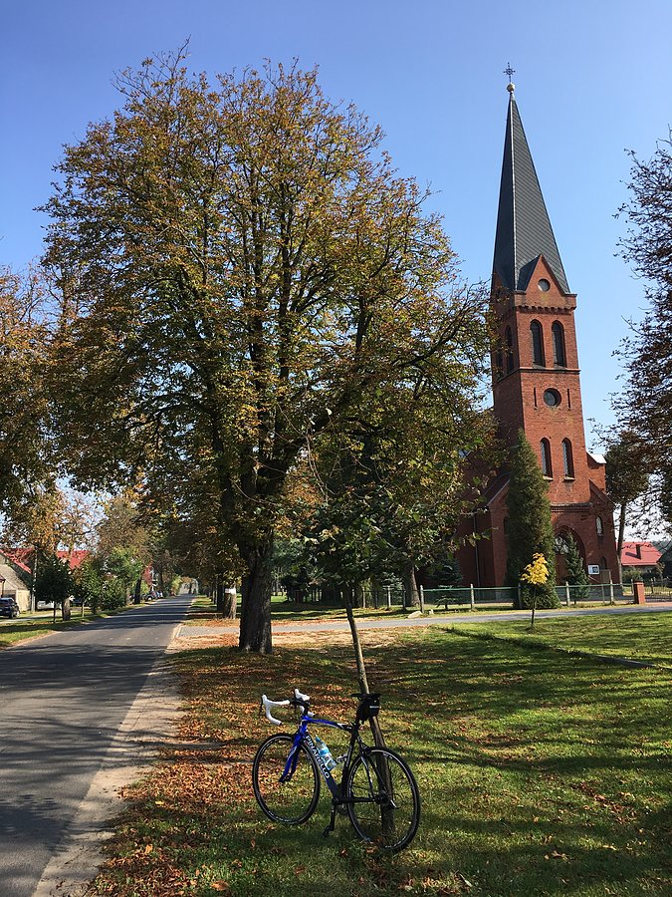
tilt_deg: +9.9
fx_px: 751
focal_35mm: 29
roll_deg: +1.2
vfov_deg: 61.7
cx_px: 336
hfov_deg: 48.2
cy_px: 448
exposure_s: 1/769
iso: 25
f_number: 2.2
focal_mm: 4.15
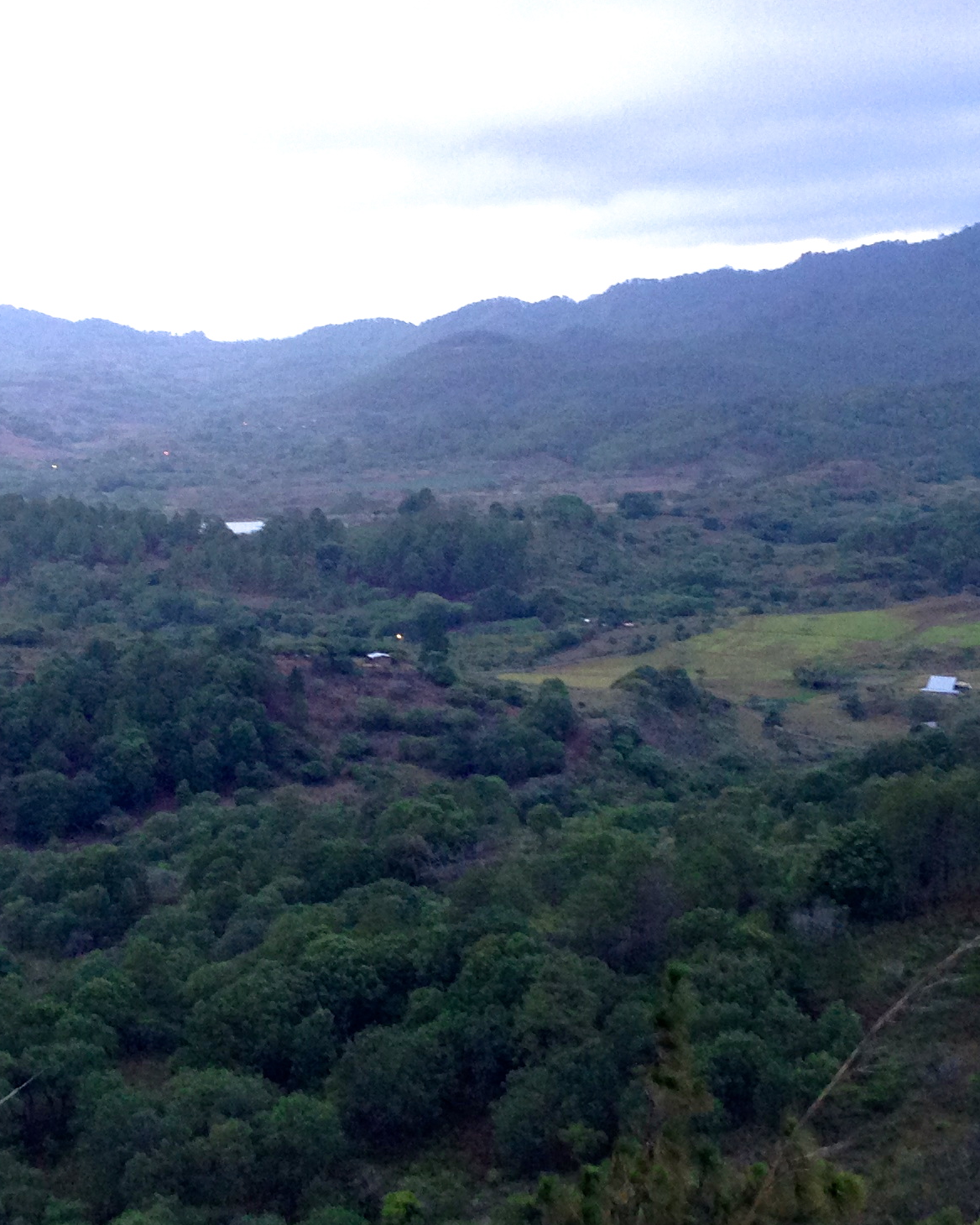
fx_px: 2610
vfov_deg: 26.4
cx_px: 284
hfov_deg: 21.1
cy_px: 491
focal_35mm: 72
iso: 125
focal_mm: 4.12
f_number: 2.4
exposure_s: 1/20
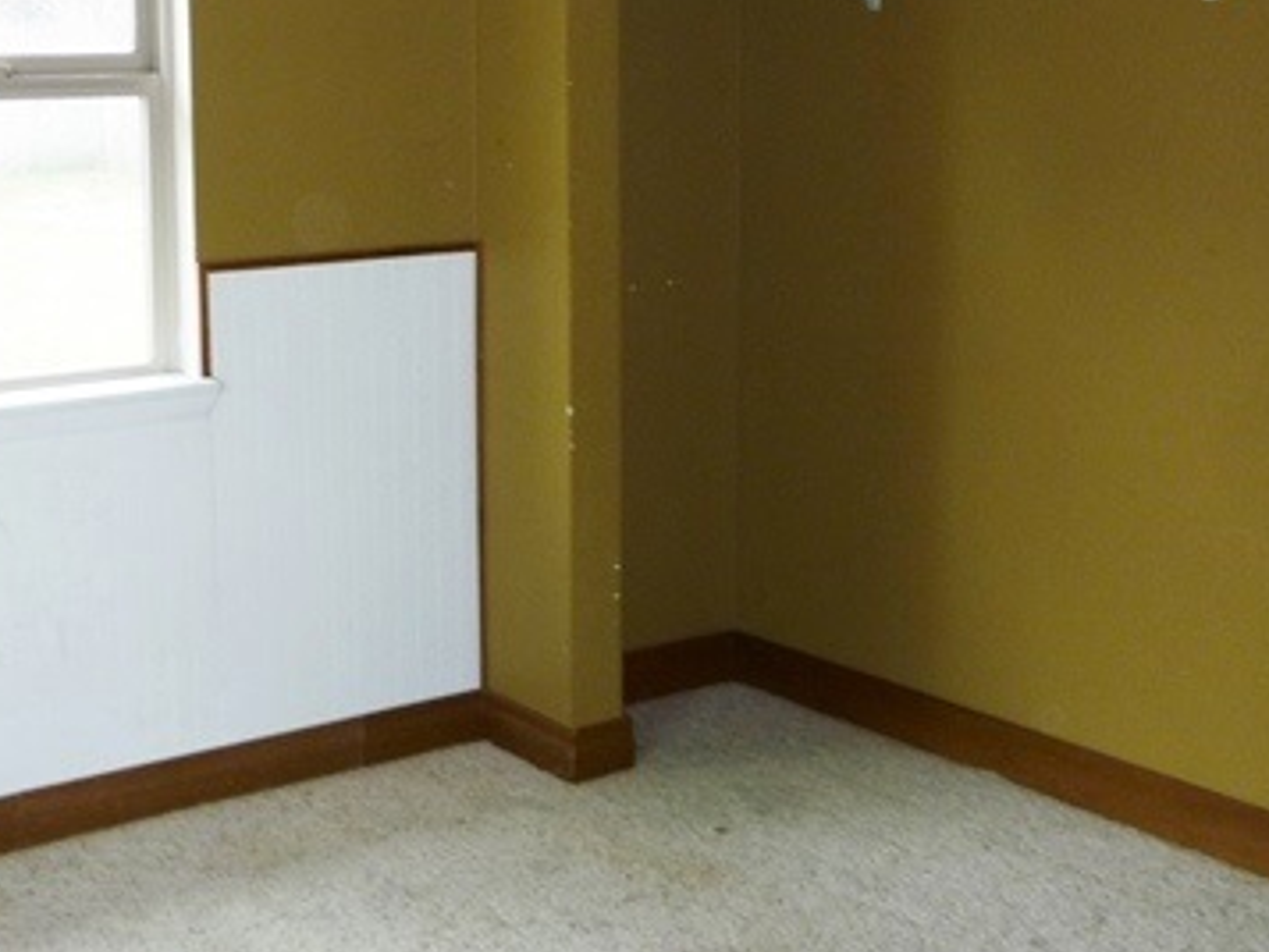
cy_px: 327
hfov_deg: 36.5
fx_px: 1907
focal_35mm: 52
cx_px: 459
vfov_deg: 27.9
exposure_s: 1/30
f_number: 3.3
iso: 100
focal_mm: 5.2
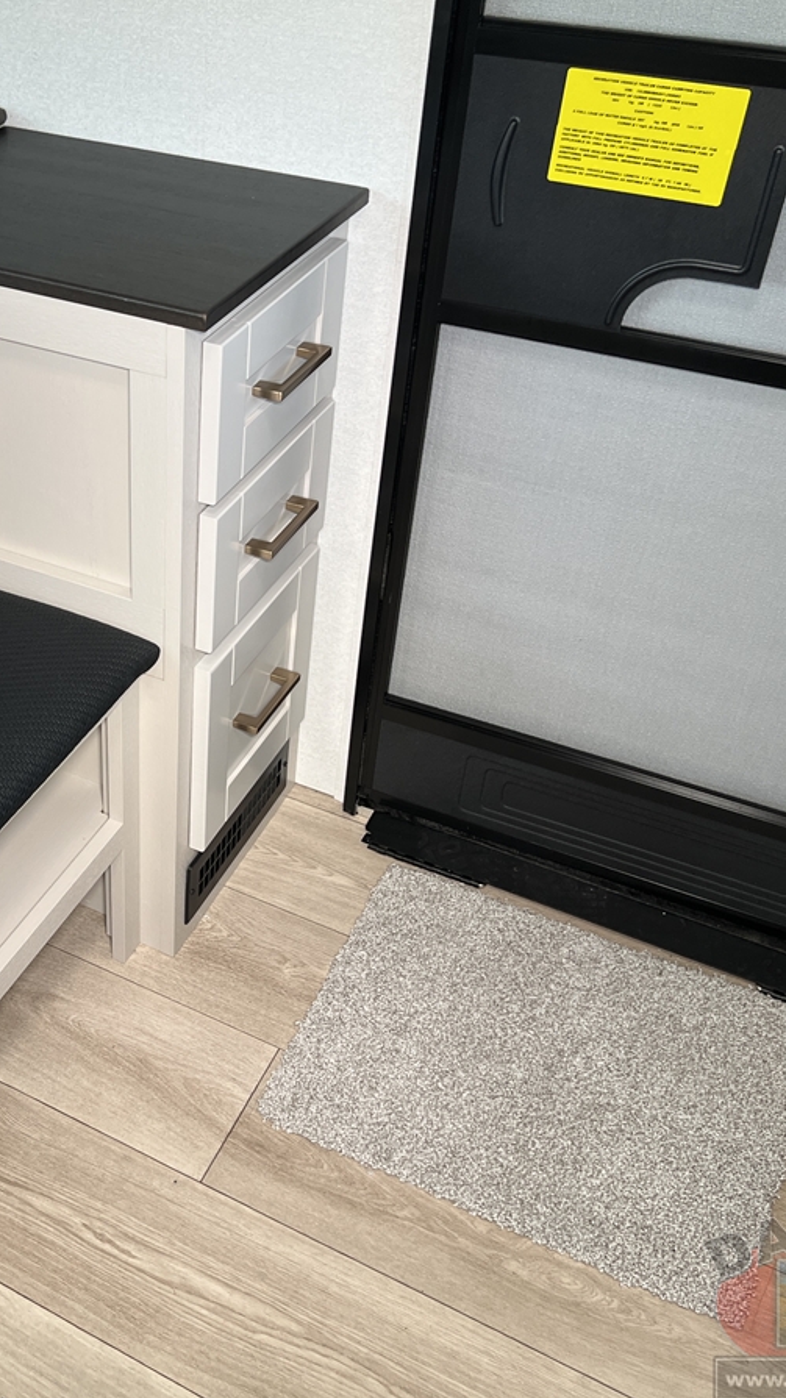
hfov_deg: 30.1
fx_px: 1409
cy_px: 700
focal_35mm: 38
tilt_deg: -39.4
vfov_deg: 52.8
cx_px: 114
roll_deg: +3.3
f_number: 1.5
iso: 80
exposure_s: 1/121
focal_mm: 5.7
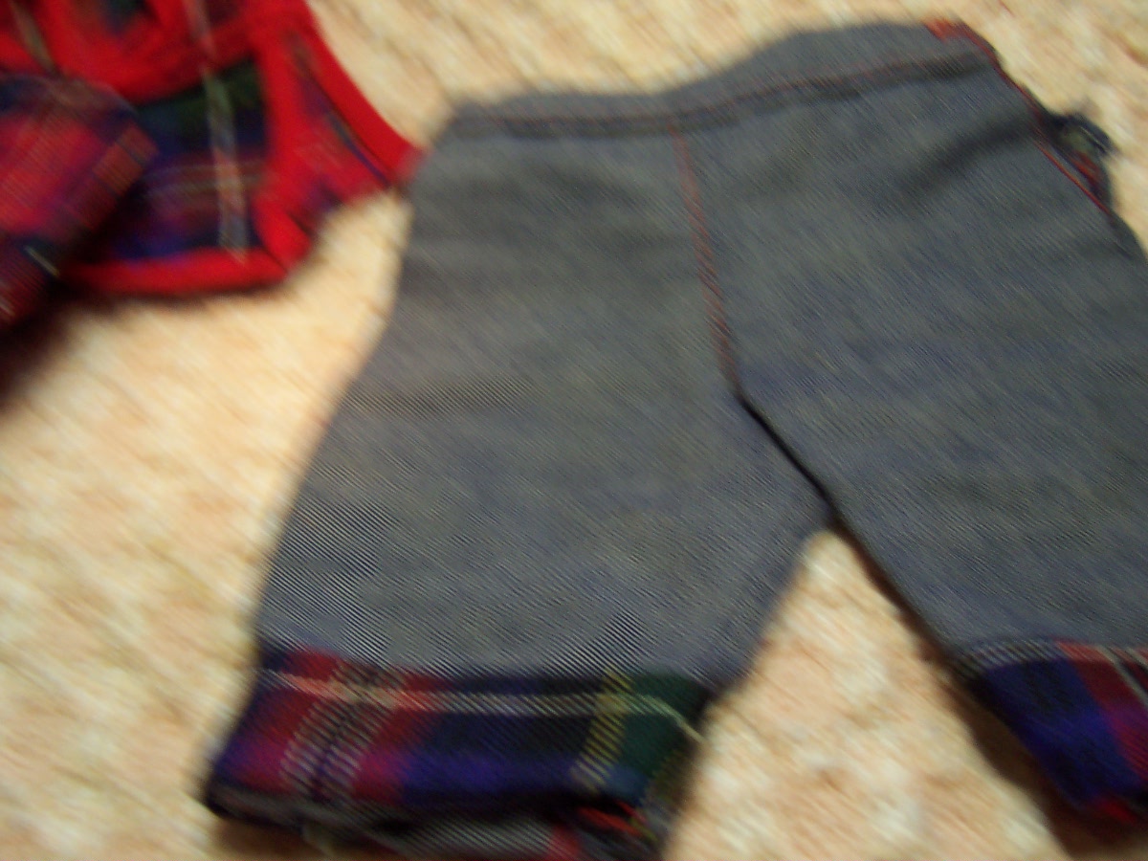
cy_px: 430
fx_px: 1227
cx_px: 574
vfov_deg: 38.7
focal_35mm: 37
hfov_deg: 50.1
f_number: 2.8
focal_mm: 5.6
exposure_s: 1/90
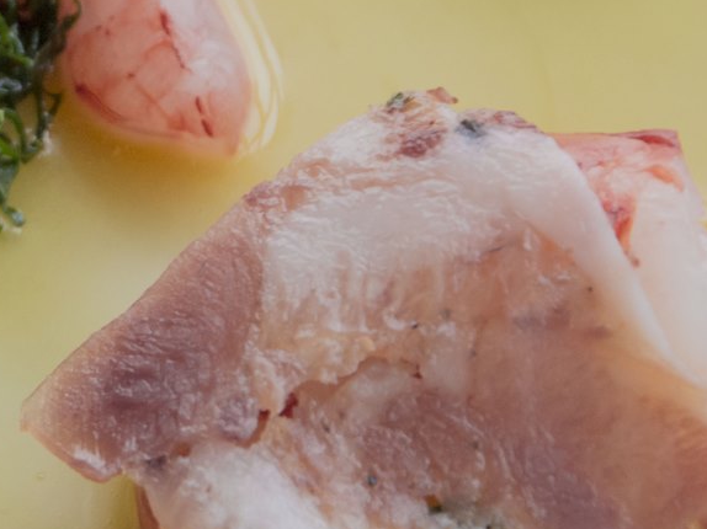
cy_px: 212
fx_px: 10343
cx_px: -116
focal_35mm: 507
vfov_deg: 2.9
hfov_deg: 3.9
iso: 1100
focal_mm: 105
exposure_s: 1/160
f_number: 5.6
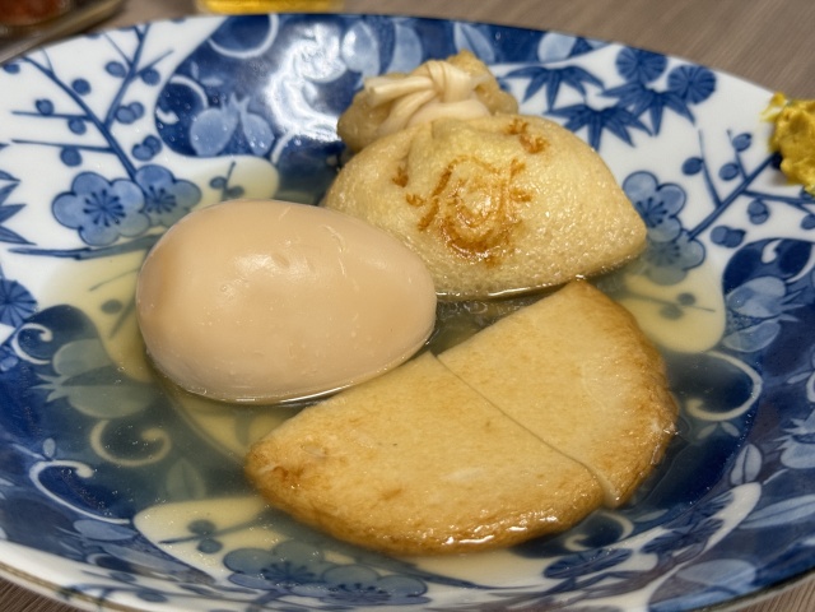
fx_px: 1130
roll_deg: -0.1
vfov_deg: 30.3
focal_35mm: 48
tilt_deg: -36.8
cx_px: 408
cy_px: 306
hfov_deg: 39.7
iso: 160
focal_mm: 6.76
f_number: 1.78
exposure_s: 1/60
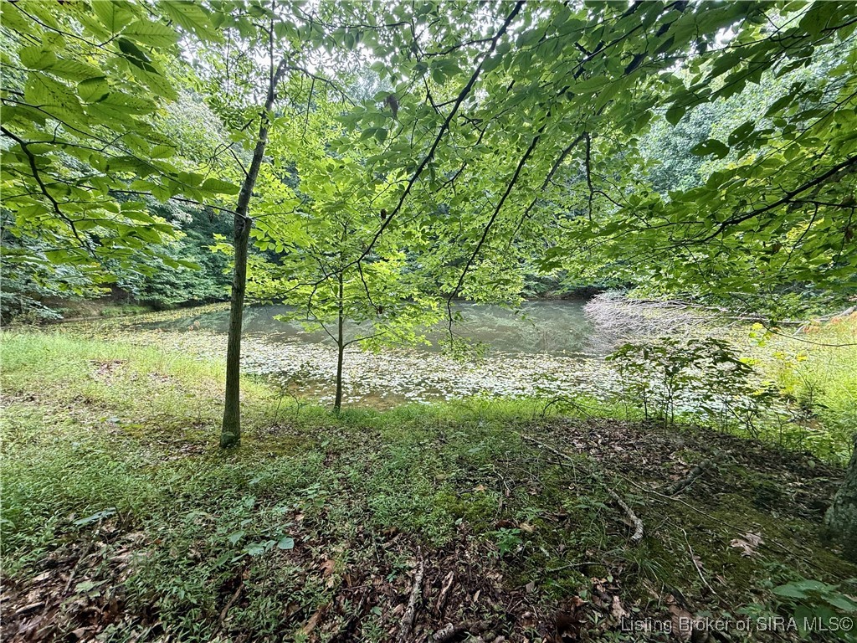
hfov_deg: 102.1
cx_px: 428
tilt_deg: -6.0
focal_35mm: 14
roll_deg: +0.5
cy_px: 322
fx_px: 347
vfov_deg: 85.7
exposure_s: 1/99
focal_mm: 2.22
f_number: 2.2
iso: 50
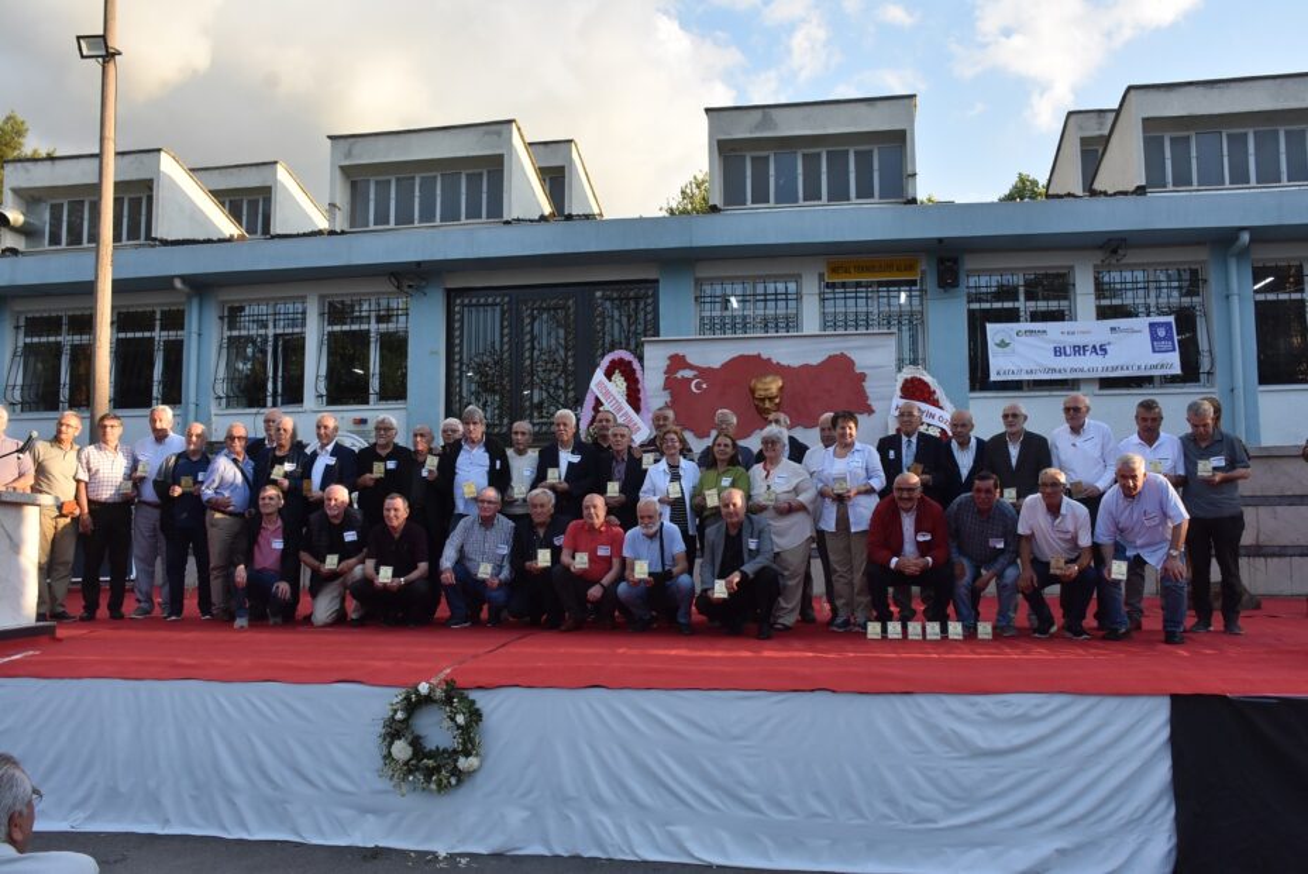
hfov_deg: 61.9
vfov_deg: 43.7
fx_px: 1091
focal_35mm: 30
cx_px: 654
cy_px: 437
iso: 800
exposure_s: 1/400
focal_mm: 20
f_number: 8
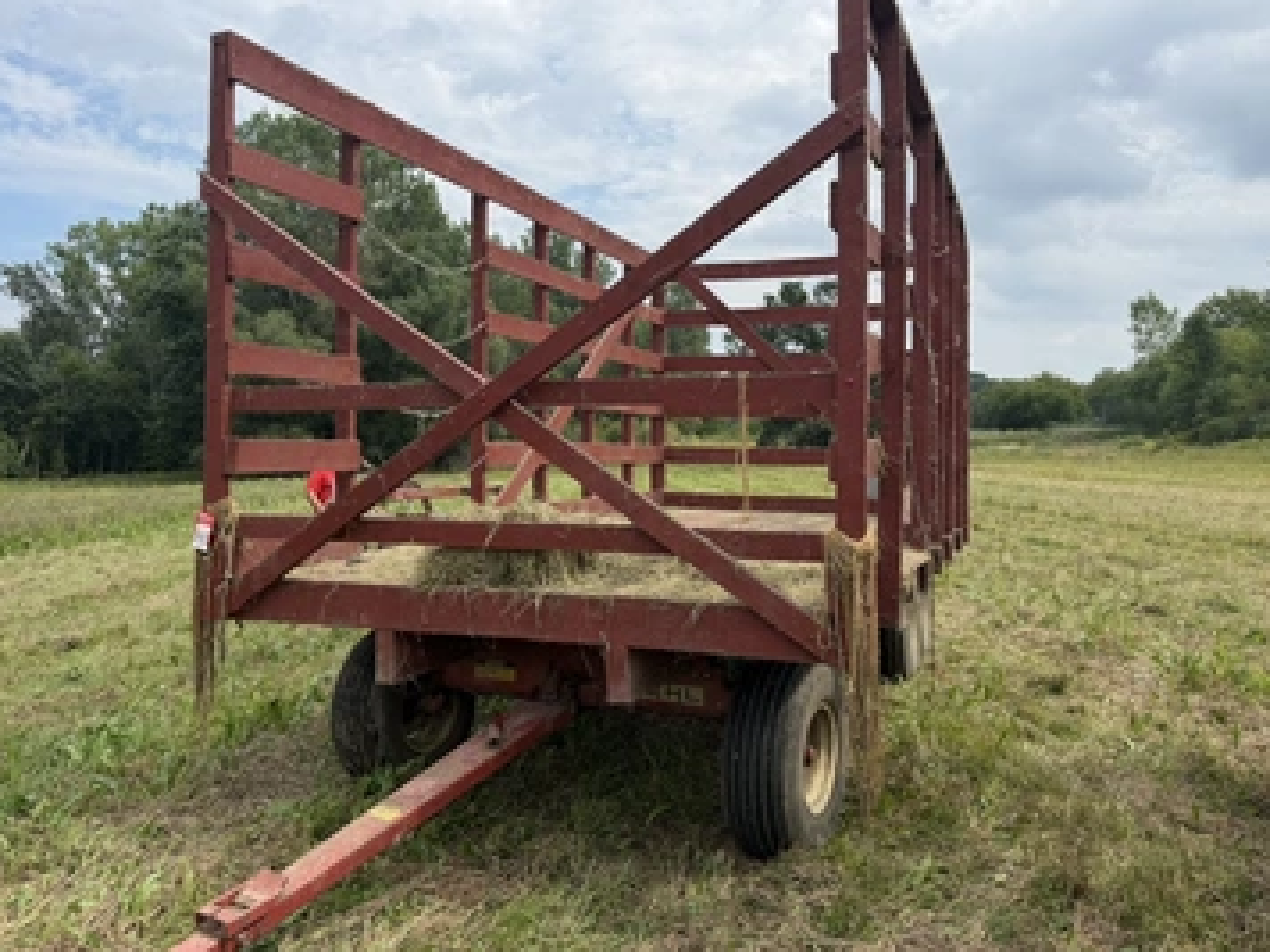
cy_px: 421
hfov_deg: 65.3
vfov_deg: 51.2
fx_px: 991
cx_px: 621
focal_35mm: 27
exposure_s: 1/4673
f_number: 1.78
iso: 80
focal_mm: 6.76
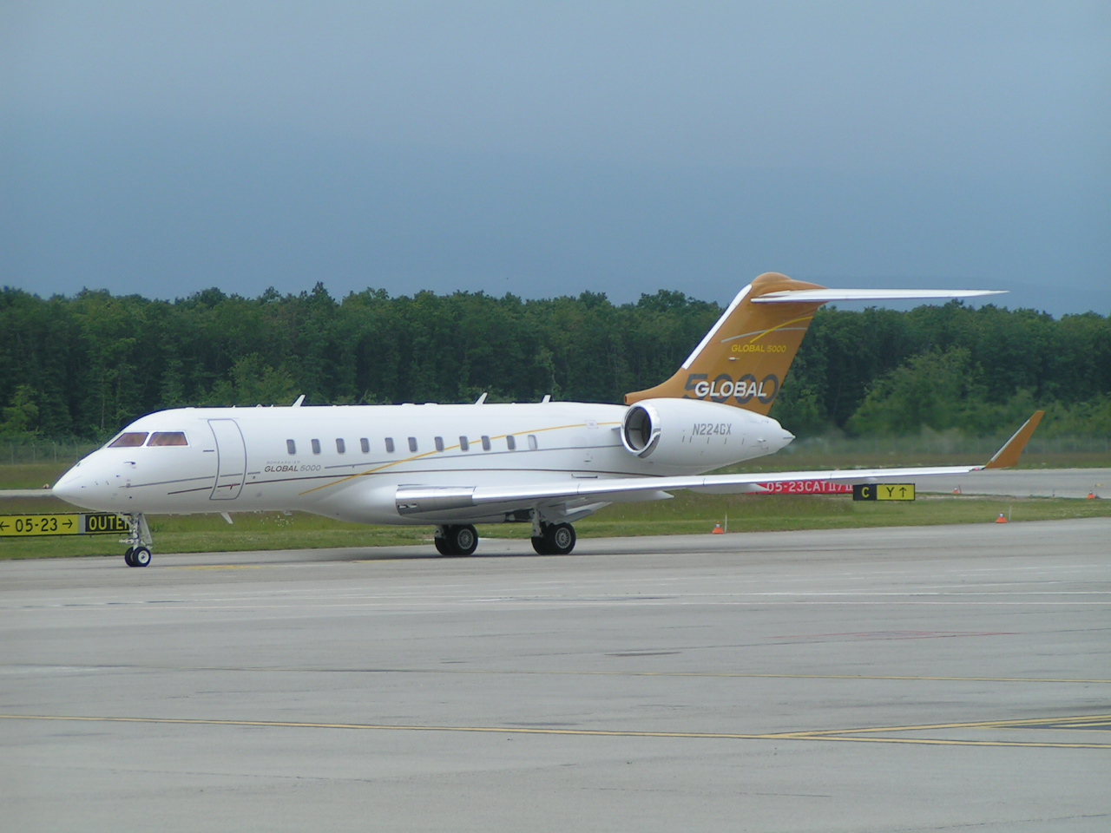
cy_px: 416
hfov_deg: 11.5
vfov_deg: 8.6
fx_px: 5520
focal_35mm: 172
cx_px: 556
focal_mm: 26.3
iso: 50
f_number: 3.5
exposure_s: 1/1000
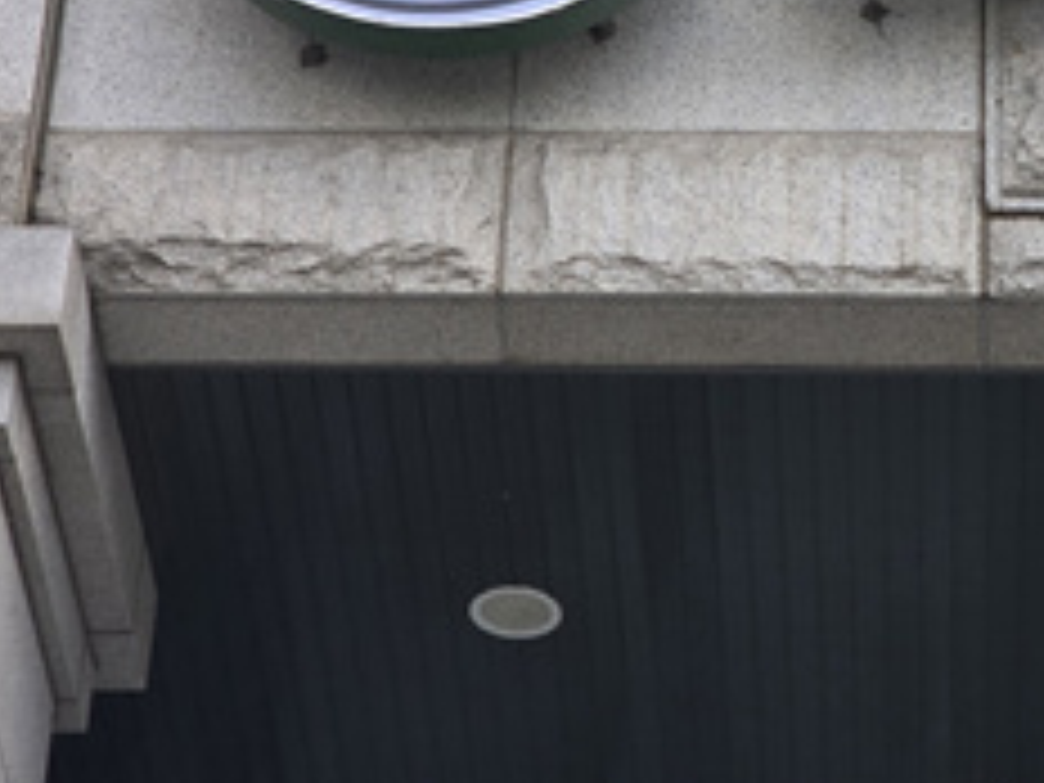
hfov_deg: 10.3
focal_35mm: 190
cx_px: 1238
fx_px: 5730
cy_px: -122
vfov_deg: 7.8
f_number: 2.4
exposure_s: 1/556
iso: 50
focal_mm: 7.9
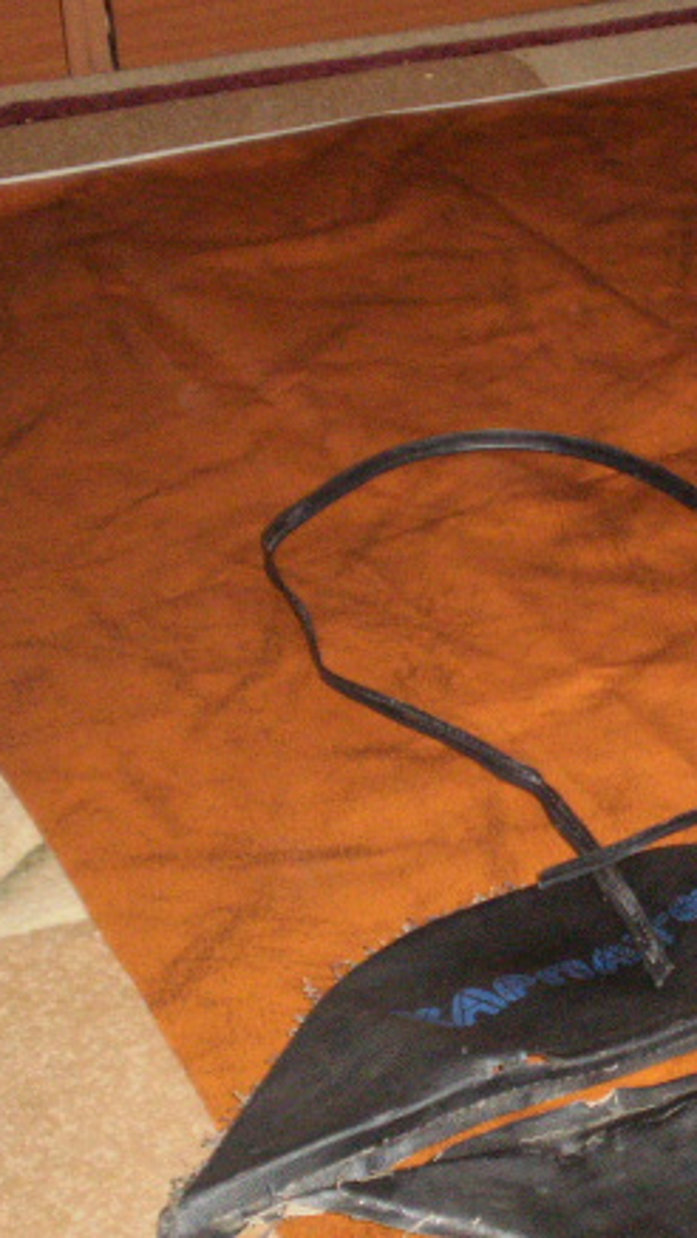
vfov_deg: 31.4
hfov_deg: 17.4
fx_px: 2200
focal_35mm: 67
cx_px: 776
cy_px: 677
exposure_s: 1/250
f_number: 3.5
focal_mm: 7.4
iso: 400
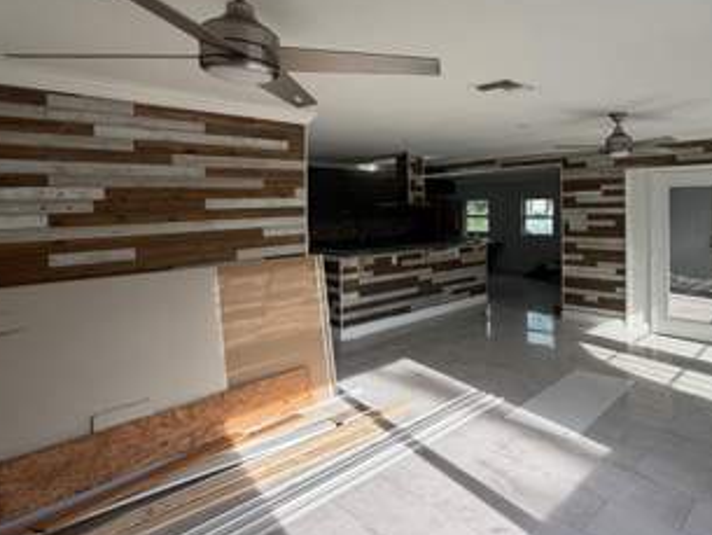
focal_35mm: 22
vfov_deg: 60.3
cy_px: 201
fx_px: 453
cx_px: 523
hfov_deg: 71.8
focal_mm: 2.22
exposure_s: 1/365
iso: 50
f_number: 2.2
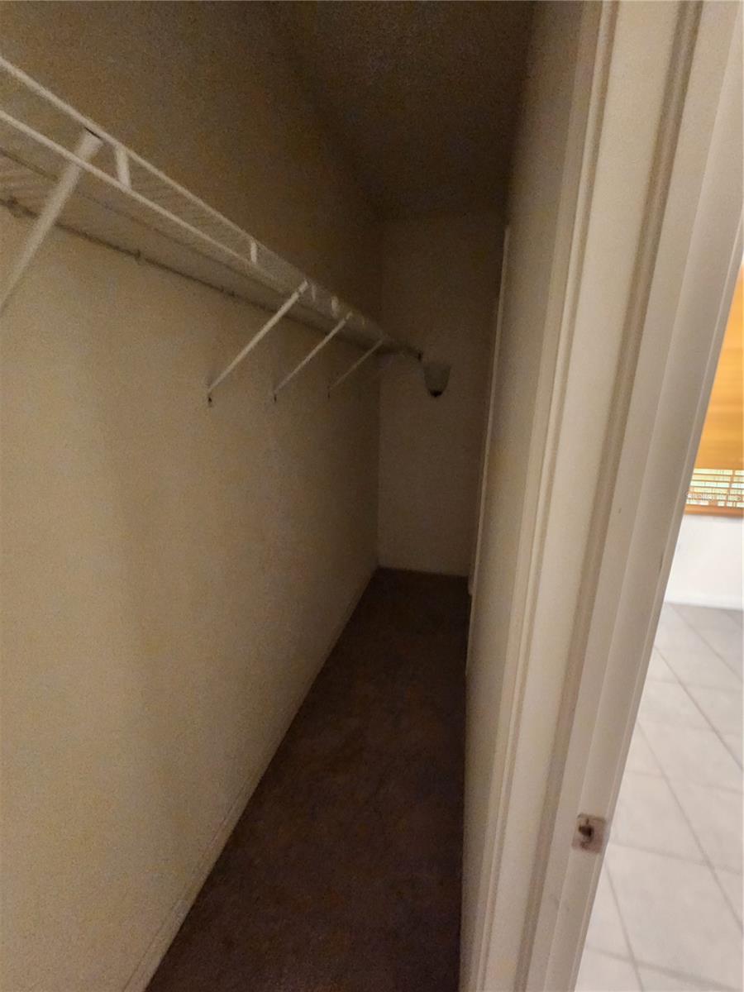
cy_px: 496
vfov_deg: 106.2
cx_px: 372
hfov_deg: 89.9
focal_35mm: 13
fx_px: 373
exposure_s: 1/24
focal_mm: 2.2
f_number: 2.2
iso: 1000
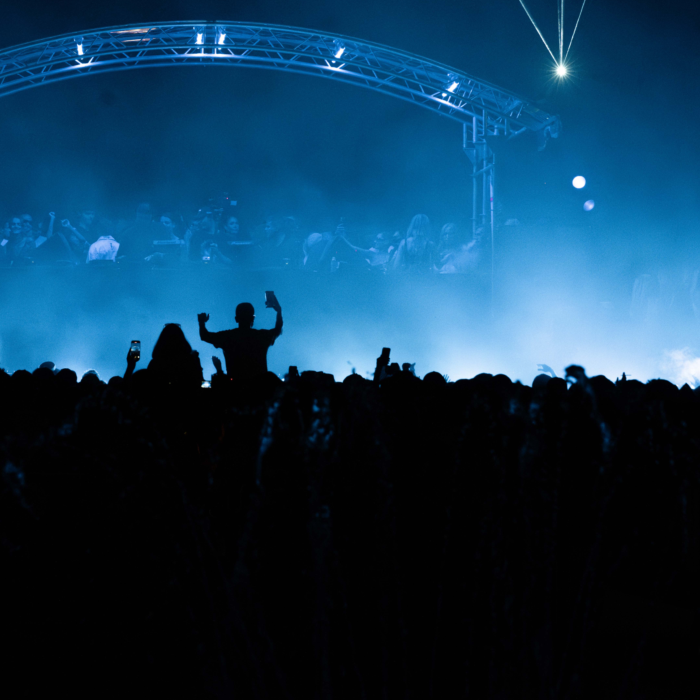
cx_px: 252
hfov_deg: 6.2
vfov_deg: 6.2
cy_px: 191
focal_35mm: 282
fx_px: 6452
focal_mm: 150
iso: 8000
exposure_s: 1/250
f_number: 8
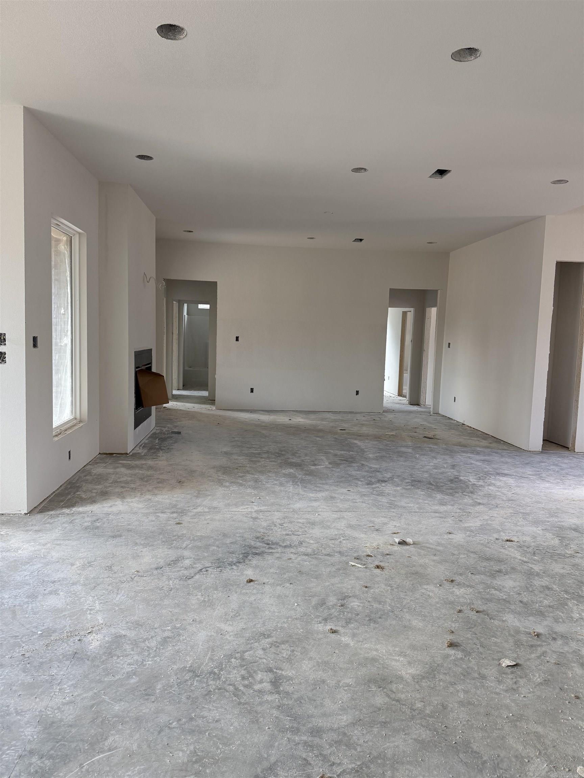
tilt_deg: -4.7
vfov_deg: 71.6
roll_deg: -2.6
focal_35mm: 24
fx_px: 540
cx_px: 292
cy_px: 389
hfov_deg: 56.8
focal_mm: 6.76
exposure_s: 1/137
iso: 200
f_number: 1.78
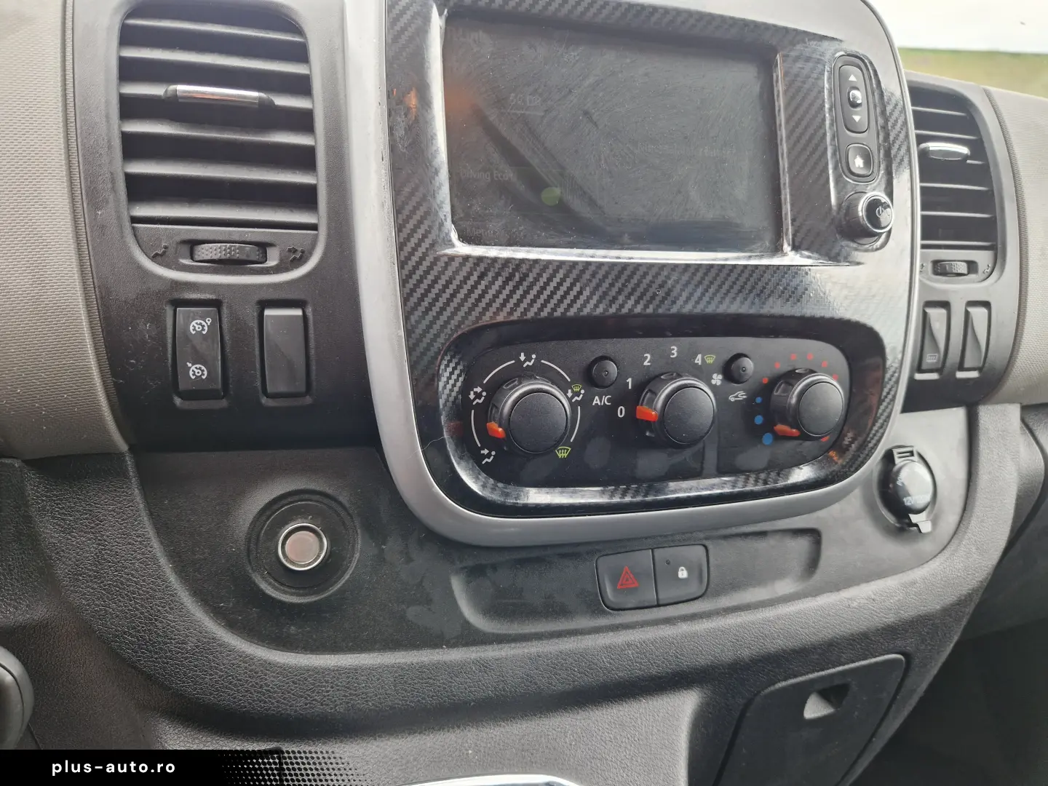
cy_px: 393
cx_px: 524
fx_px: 696
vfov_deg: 58.9
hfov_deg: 73.9
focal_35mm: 23
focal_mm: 5.4
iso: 100
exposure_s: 1/180
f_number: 1.8
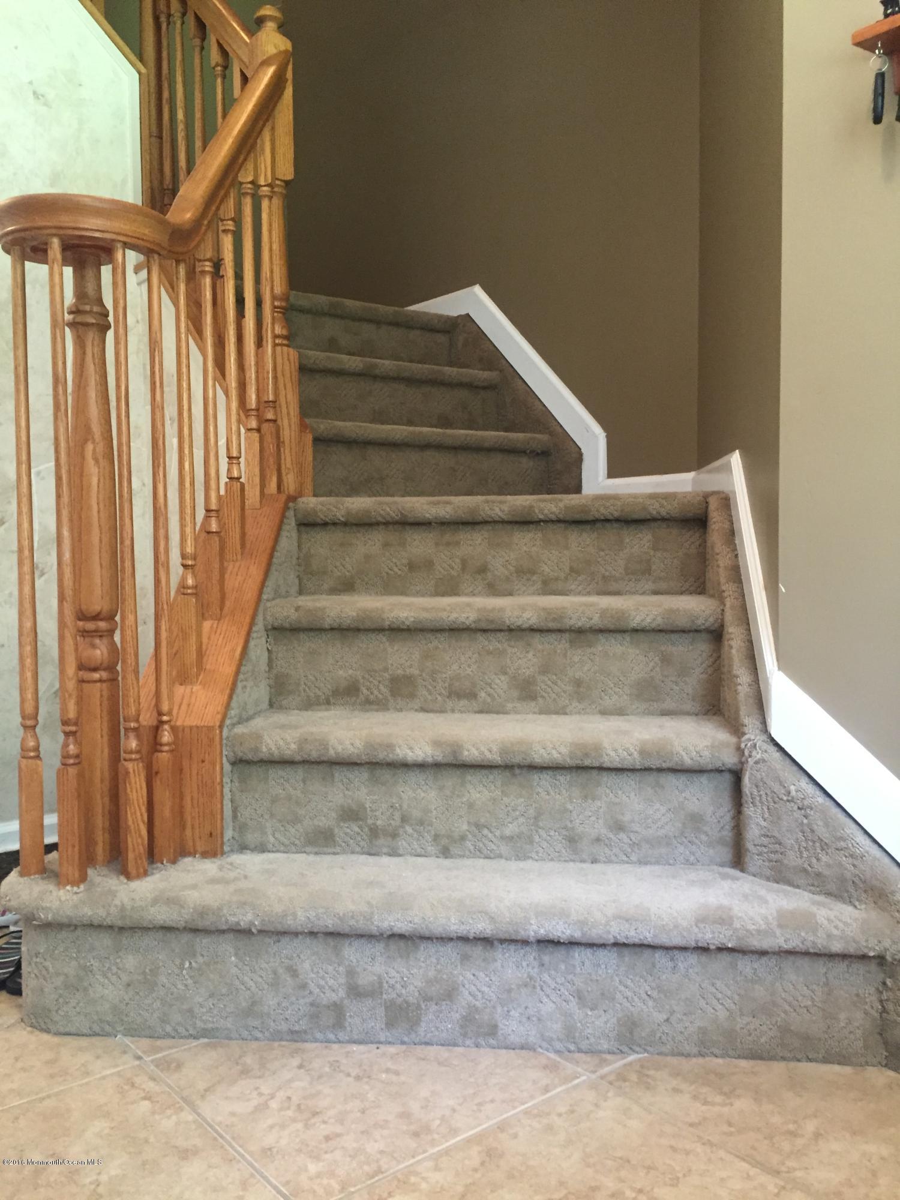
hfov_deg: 48.2
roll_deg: +0.5
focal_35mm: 29
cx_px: 450
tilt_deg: -0.9
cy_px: 600
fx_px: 1005
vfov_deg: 61.7
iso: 250
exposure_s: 1/17
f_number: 2.2
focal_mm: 4.15
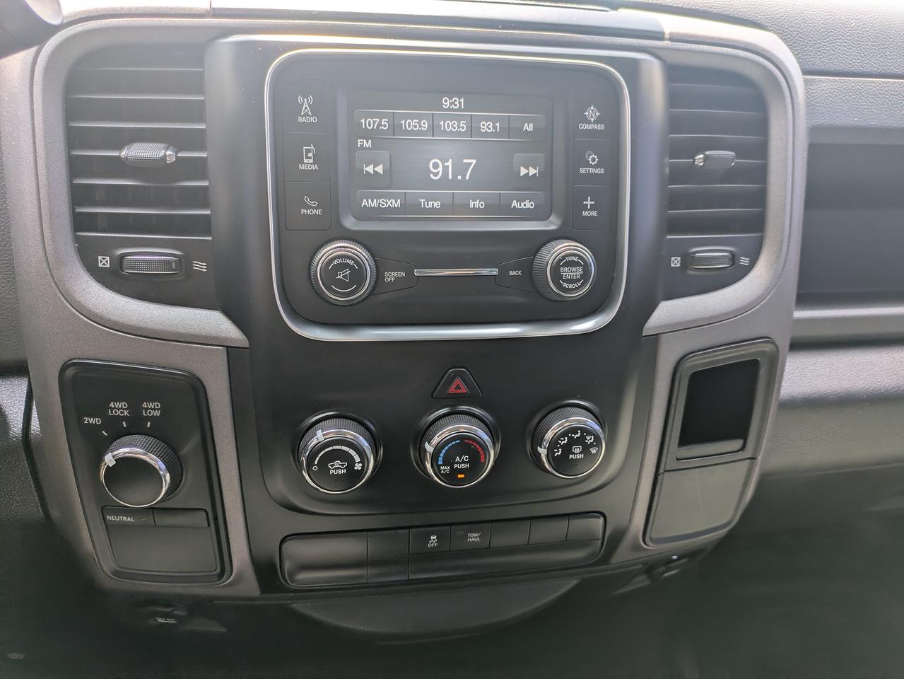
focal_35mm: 25
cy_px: 340
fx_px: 653
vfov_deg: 54.9
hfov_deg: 69.4
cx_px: 452
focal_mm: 5.43
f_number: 1.89
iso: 55
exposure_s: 1/194
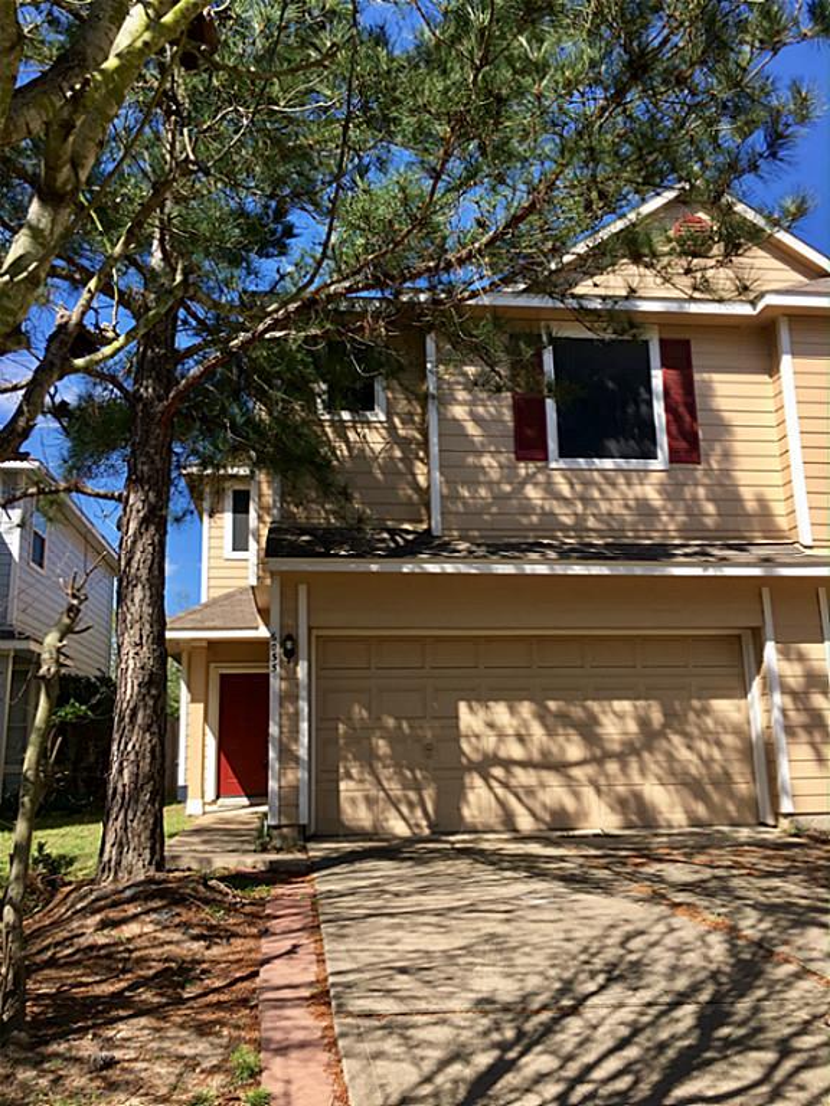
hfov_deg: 48.2
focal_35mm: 29
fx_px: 927
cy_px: 553
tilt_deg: +12.4
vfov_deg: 61.7
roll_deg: +0.4
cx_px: 415
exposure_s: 1/905
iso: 25
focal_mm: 4.15
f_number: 2.2
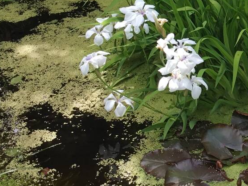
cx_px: 299
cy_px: -13
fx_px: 681
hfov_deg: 19.4
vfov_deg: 15.2
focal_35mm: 95
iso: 25
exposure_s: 1/445
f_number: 2.4
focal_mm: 3.3
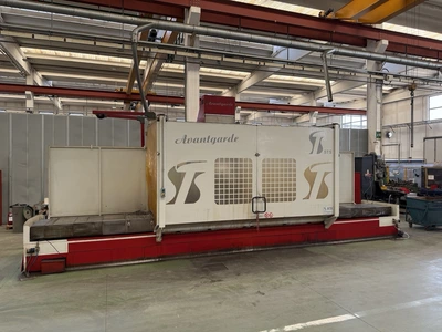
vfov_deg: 56.8
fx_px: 306
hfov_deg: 71.6
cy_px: 166
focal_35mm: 24
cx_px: 221
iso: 100
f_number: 1.78
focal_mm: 6.76
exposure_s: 1/121
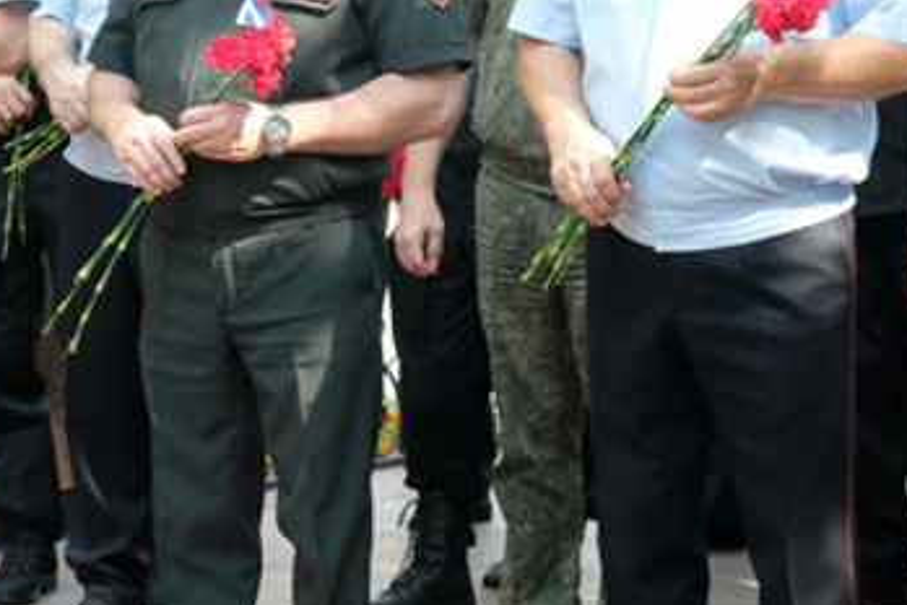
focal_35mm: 144
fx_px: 3629
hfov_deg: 14.2
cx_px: 317
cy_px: 106
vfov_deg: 9.5
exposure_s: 1/2200
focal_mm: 44.4
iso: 8000
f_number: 5.6
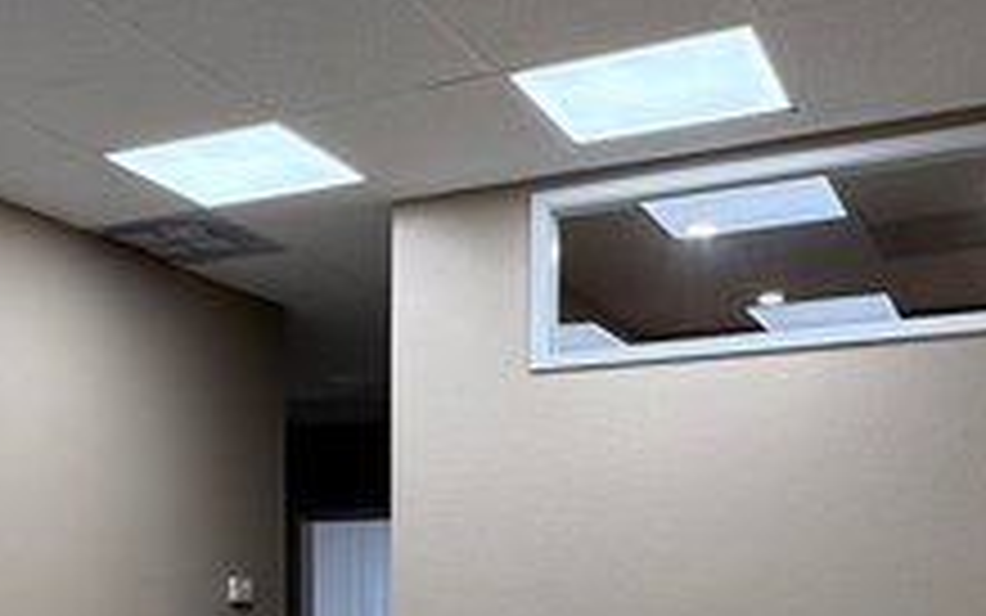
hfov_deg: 38.2
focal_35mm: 52
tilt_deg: -2.3
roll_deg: +0.0
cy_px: 670
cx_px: 284
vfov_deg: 23.4
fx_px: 1398
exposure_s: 1/120
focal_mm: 2.22
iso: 100
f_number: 2.2
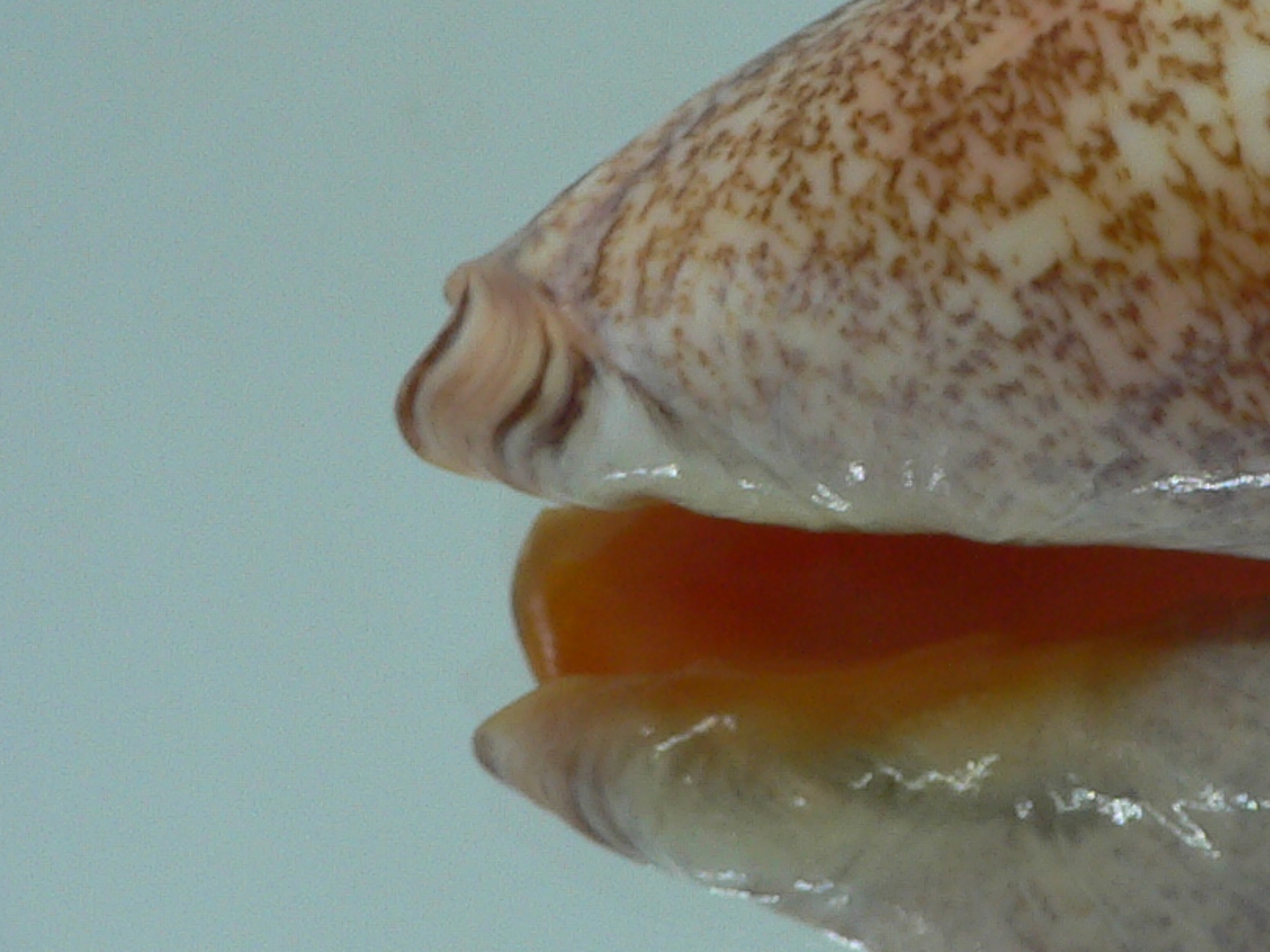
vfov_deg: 16.8
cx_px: 1517
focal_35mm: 87
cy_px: 169
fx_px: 3191
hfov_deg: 21.0
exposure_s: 1/60
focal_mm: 4.6
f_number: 2.8
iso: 80
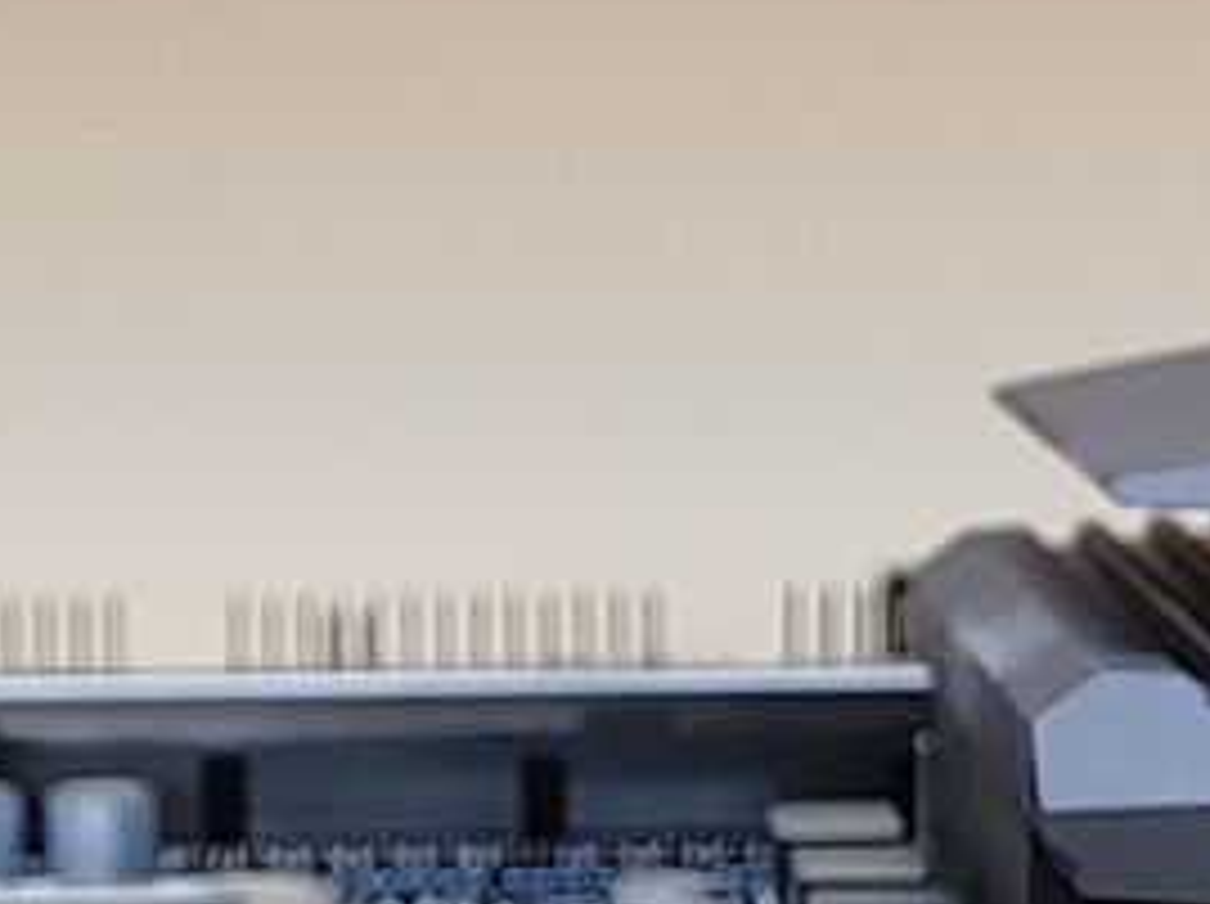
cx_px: 117
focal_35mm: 193
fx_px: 6737
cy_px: 706
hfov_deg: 10.2
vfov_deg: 7.7
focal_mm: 4.36
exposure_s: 1/118
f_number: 1.8
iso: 50
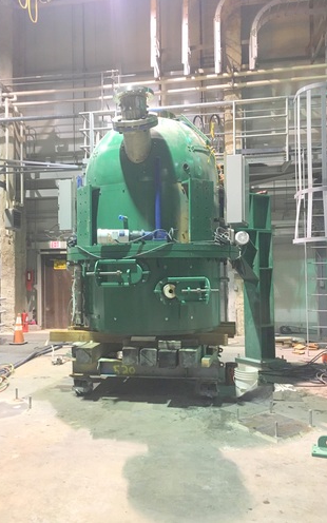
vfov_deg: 61.2
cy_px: 260
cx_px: 140
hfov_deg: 40.5
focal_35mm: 31
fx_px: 442
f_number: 2.2
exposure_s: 1/30
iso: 160
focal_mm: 4.15
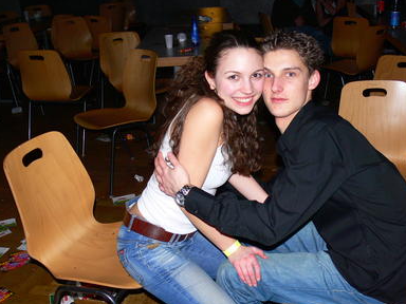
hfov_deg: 43.6
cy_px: 184
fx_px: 504
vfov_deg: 33.5
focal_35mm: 43
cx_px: 244
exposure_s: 1/30
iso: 100
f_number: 2.8
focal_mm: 7.4
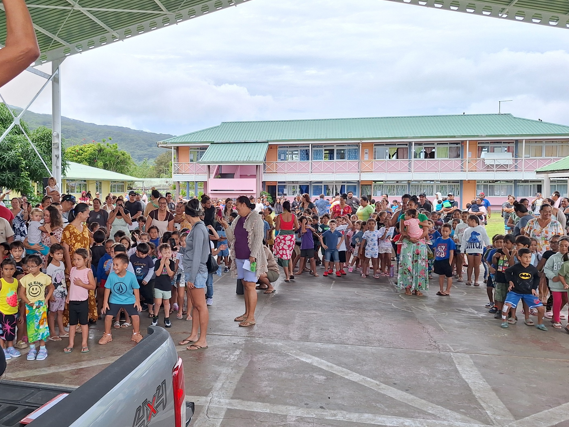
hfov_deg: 54.2
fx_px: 542
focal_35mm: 33
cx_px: 189
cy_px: 210
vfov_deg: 42.9
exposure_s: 1/403
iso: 40
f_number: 1.8
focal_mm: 5.54
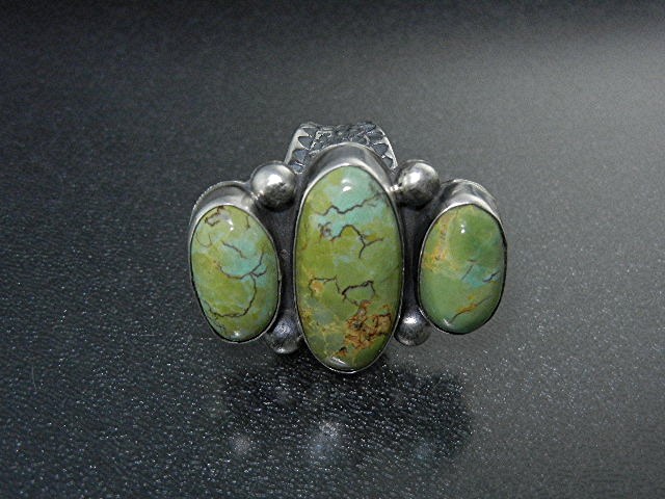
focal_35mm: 52
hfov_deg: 36.8
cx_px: 332
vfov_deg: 28.0
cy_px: 250
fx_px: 999
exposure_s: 1/30
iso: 800
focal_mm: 9.3
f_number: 7.8
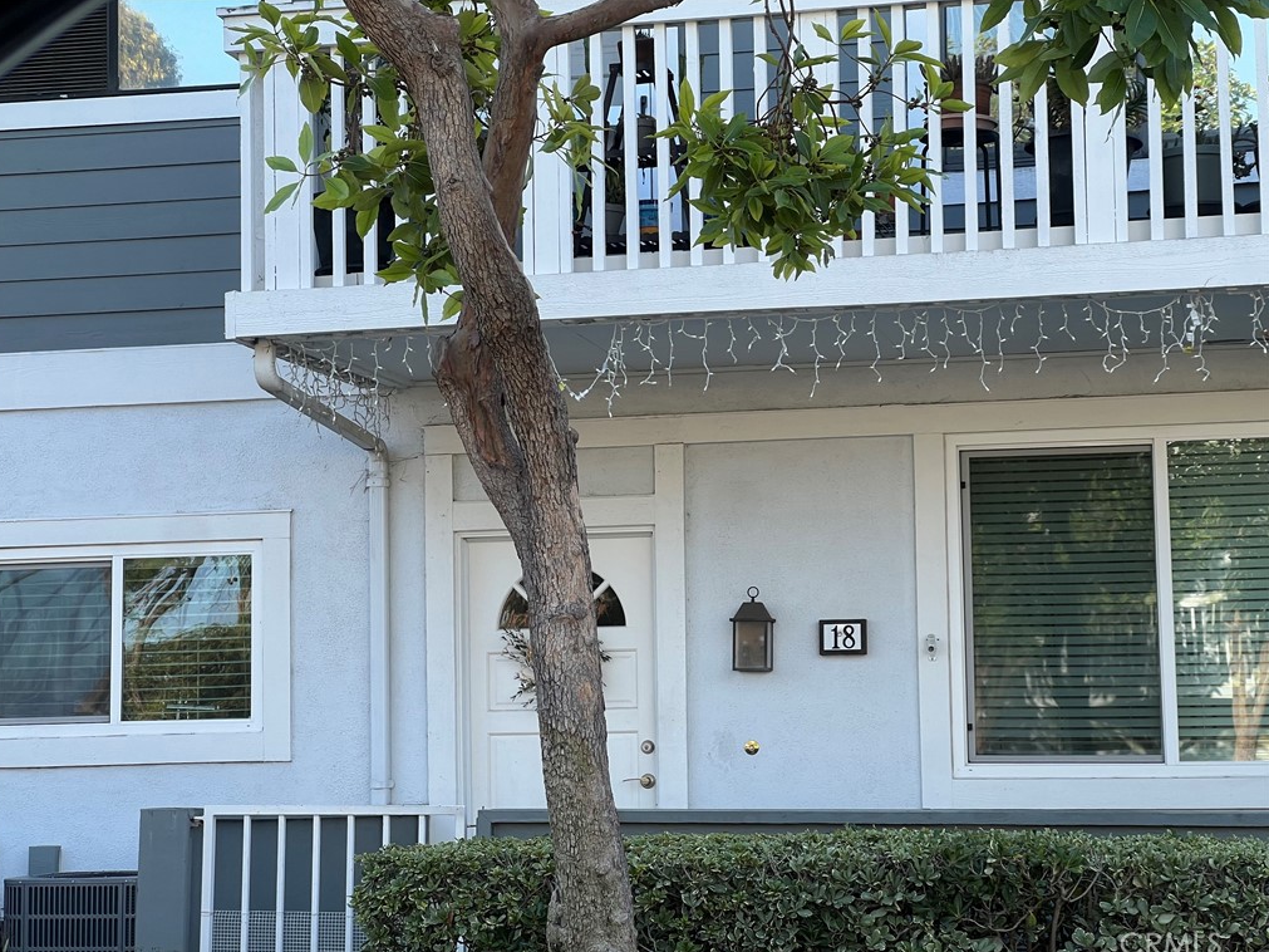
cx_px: 628
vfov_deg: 18.9
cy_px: 480
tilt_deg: +7.2
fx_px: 2859
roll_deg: +1.4
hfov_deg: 25.0
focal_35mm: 78
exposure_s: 1/118
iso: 32
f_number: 2.8
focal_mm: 9
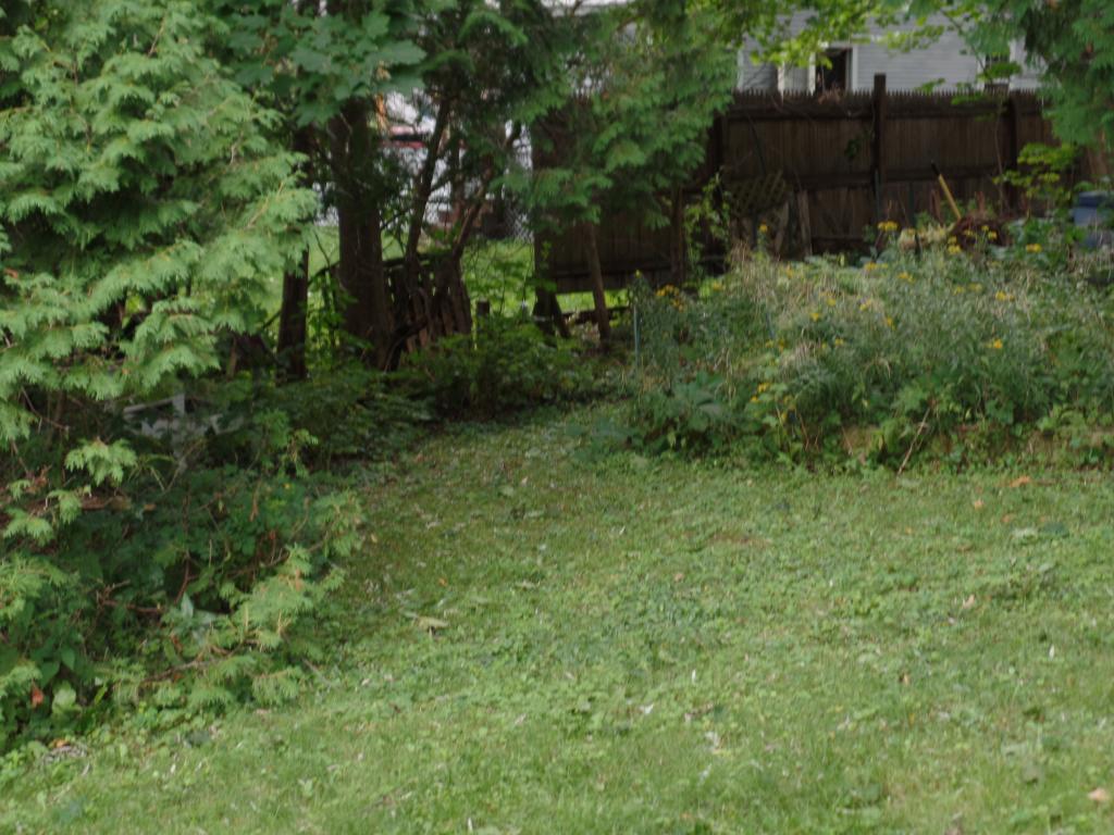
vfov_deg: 22.9
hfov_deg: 30.3
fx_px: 2060
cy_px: 418
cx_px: 557
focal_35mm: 64
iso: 80
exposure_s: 1/45
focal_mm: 11.4
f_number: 3.6
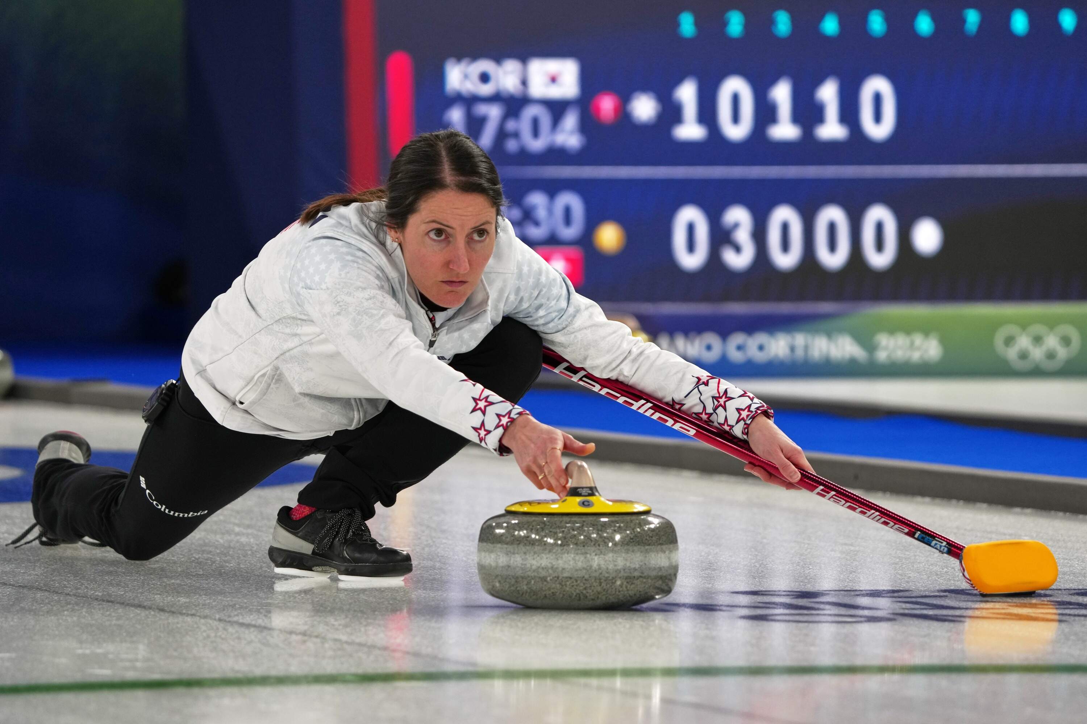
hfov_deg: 7.8
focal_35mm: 264
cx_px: 544
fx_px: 7971
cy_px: 362
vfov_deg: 5.2
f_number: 6.3
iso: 1000
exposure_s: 1/800
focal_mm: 264
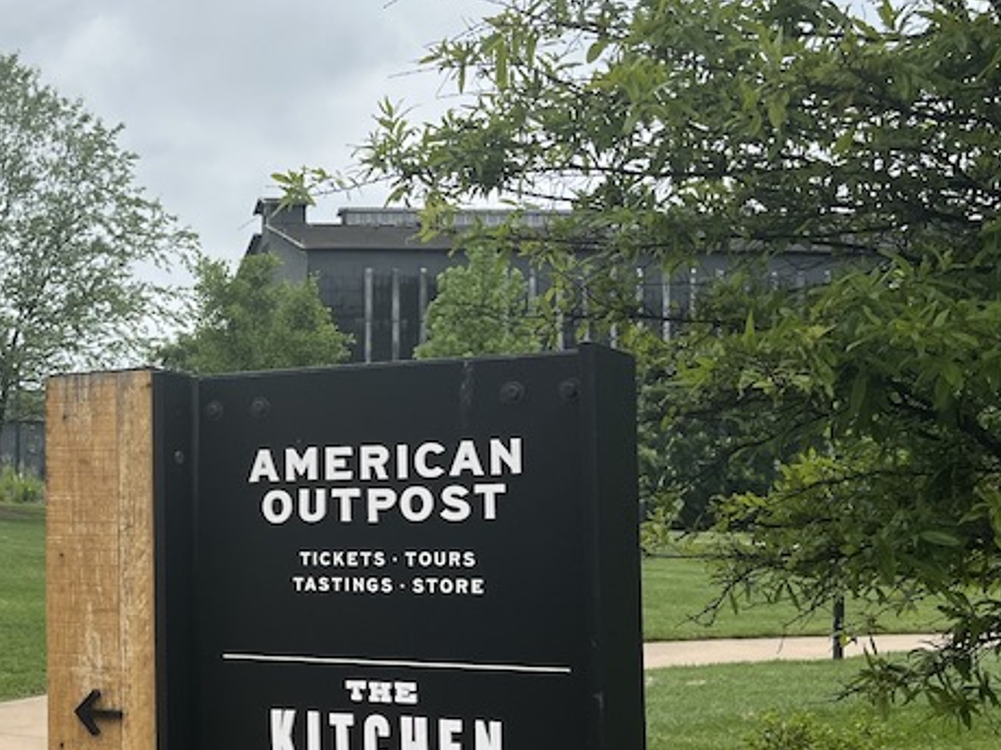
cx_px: -7
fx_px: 1677
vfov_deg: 25.2
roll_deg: -0.3
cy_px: 440
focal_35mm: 58
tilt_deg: +4.0
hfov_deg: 30.8
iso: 50
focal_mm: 5.1
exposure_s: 1/2899
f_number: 1.6
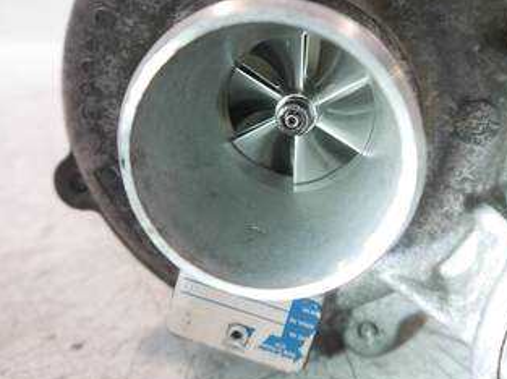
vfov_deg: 33.2
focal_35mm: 43
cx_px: 322
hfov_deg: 43.5
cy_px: 123
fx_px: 629
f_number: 3.5
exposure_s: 1/125
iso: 1600
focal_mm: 14
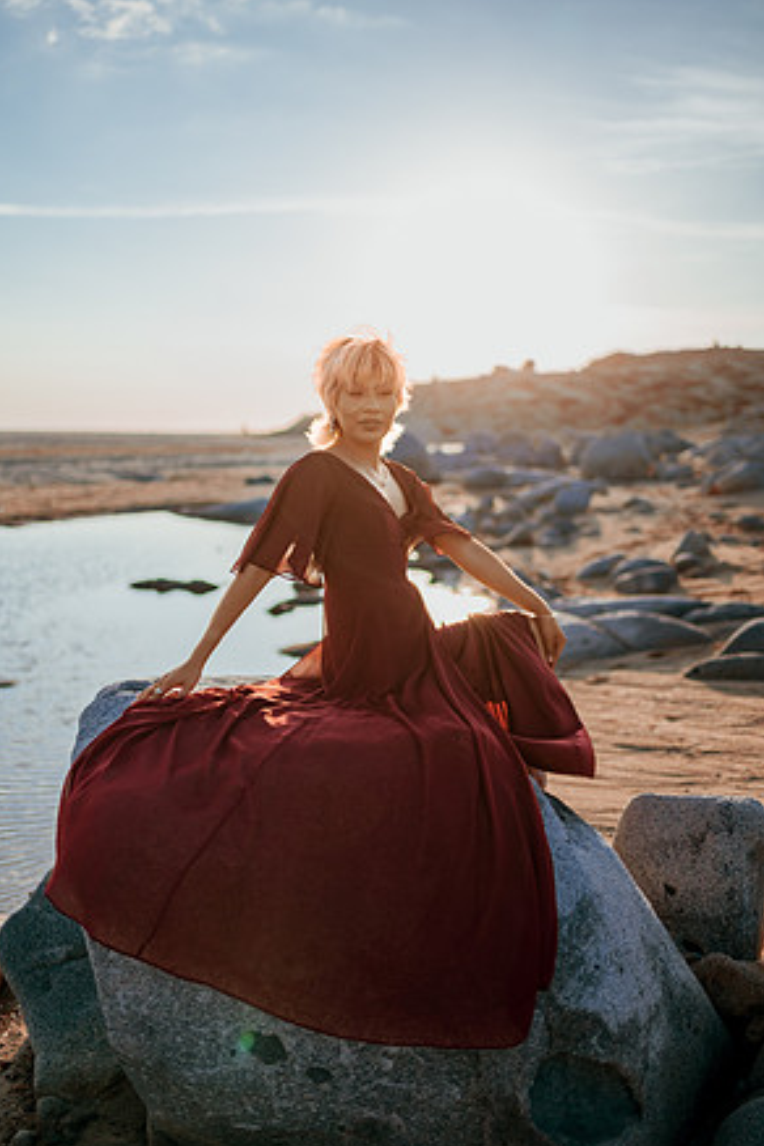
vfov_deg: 53.1
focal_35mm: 36
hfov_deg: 36.9
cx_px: 382
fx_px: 1146
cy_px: 578
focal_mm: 35
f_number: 1.4
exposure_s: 1/8000
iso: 100
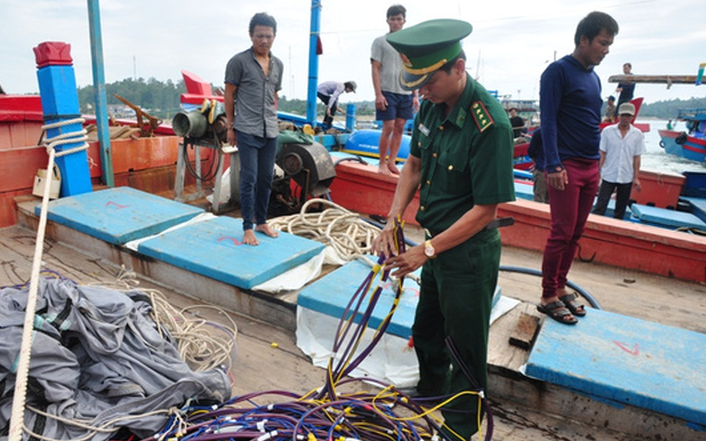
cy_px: 230
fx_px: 539
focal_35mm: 28
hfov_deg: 66.5
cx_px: 348
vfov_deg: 44.5
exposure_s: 1/200
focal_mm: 18
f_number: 7.1
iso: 200
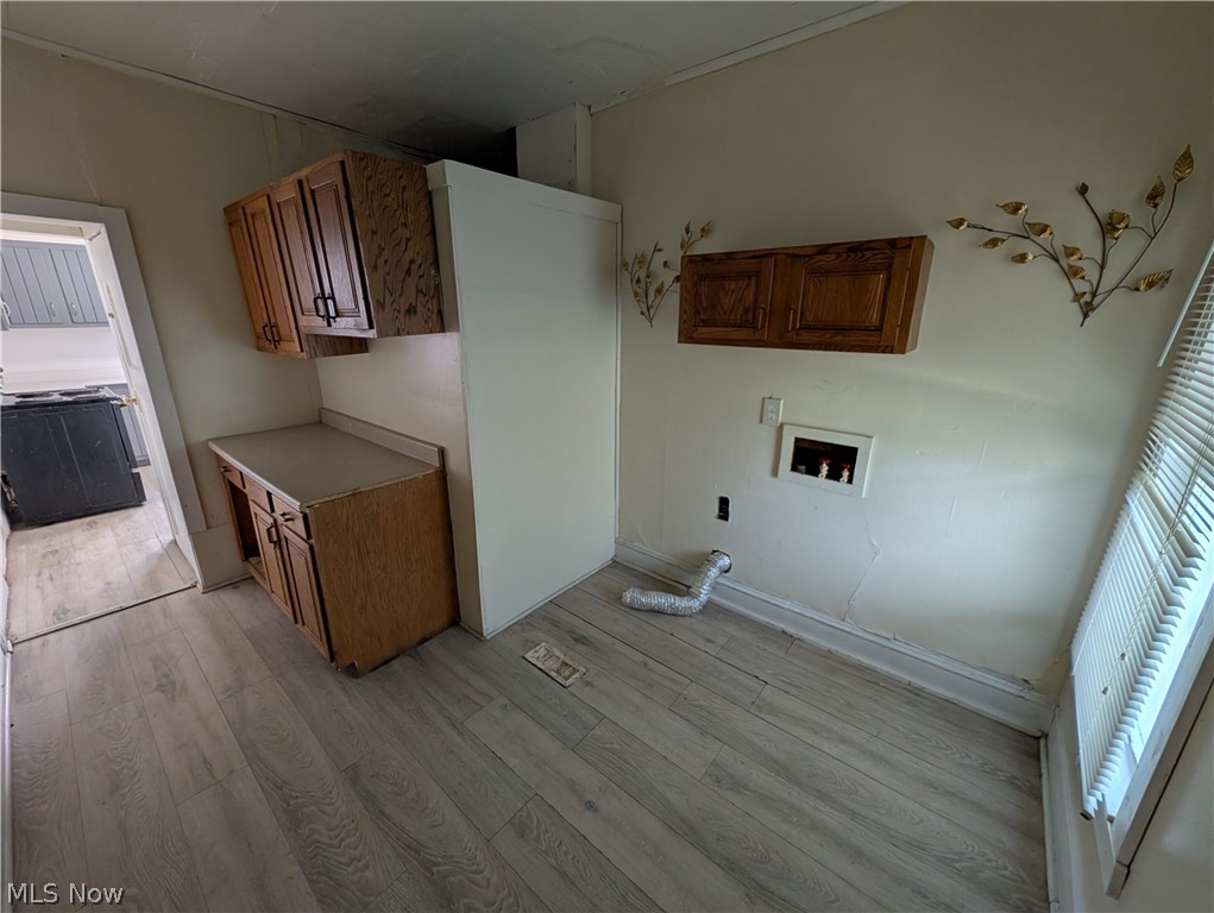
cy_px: 456
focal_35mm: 12
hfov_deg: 110.5
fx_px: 421
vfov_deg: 94.6
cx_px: 607
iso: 64
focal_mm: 2.02
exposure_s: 1/24
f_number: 1.7
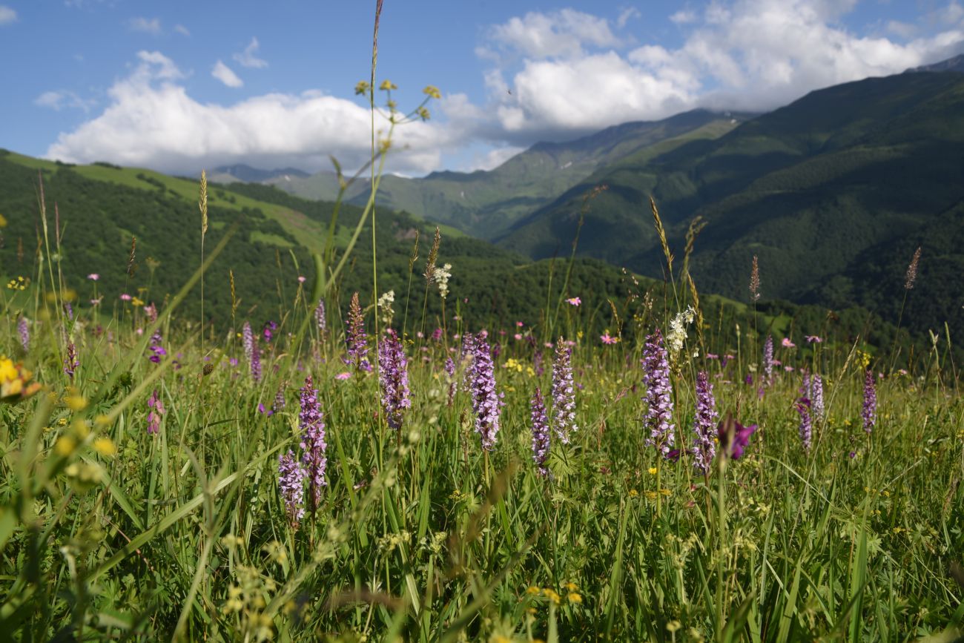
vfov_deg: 42.3
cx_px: 482
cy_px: 322
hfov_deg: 60.3
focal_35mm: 31
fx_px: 830
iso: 125
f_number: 10
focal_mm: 31
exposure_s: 1/250
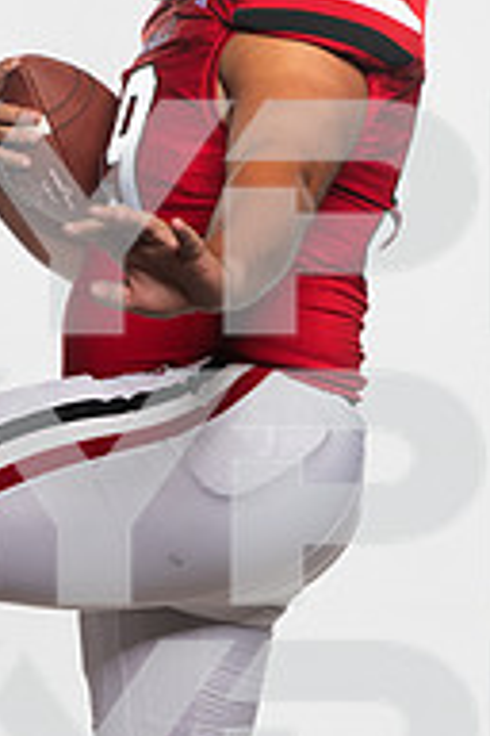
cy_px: 491
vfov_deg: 17.4
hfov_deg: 11.7
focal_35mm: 117
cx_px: 188
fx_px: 2389
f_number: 6.3
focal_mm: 50
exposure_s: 1/200
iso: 500
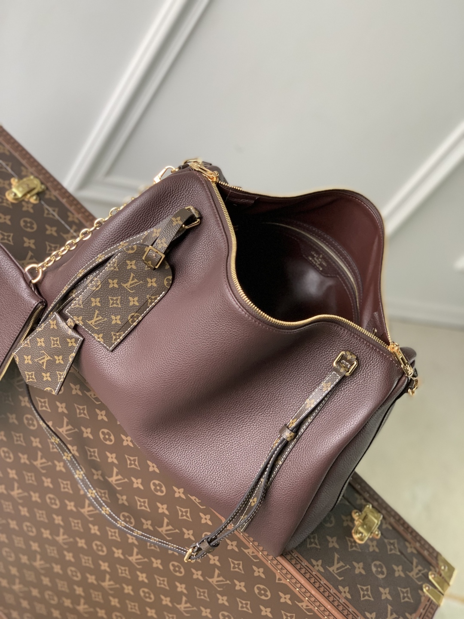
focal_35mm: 52
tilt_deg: -39.2
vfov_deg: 36.8
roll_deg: -40.0
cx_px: 232
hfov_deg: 28.0
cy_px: 310
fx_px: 929
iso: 125
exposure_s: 1/110
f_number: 2.4
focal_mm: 6
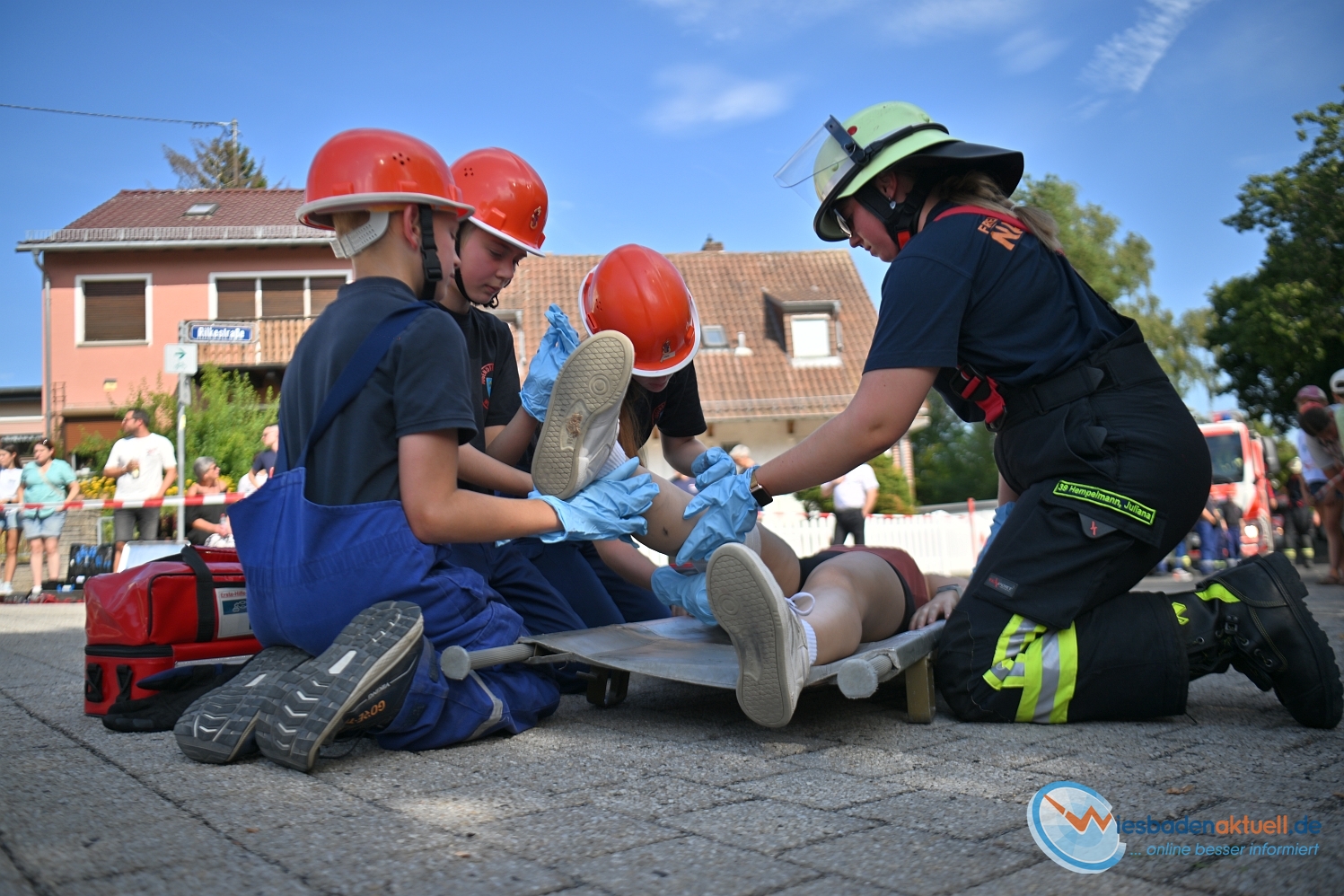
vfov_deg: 43.6
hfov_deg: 61.9
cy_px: 448
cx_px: 672
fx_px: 1120
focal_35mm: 30
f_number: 3.5
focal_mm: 30
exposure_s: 1/1600
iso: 64
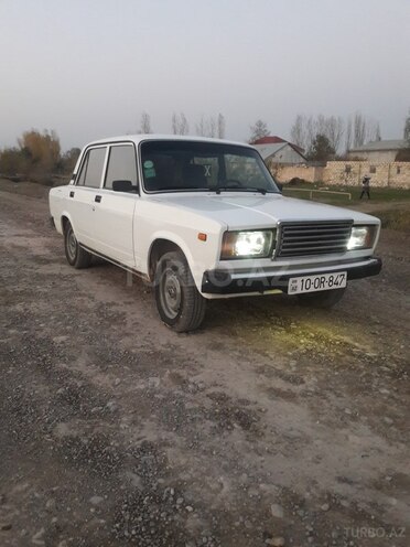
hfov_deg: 49.7
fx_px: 442
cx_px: 205
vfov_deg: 63.4
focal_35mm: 28
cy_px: 274
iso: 200
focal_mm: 3.7
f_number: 1.9
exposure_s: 1/33
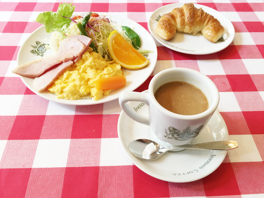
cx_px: 132
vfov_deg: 48.2
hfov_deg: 61.7
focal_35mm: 29
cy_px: 99
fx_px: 221
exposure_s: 1/30
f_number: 2.2
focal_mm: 4.15
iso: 50
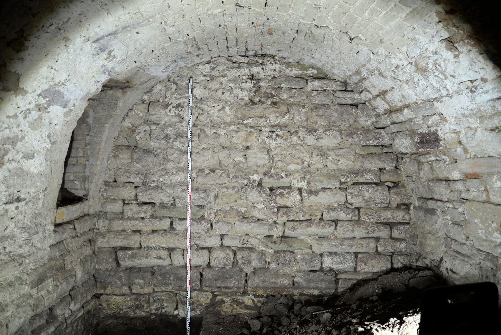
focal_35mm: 24
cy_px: 168
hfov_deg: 73.7
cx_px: 250
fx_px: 334
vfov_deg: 53.2
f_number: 3.5
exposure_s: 1/25
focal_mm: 24
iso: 125
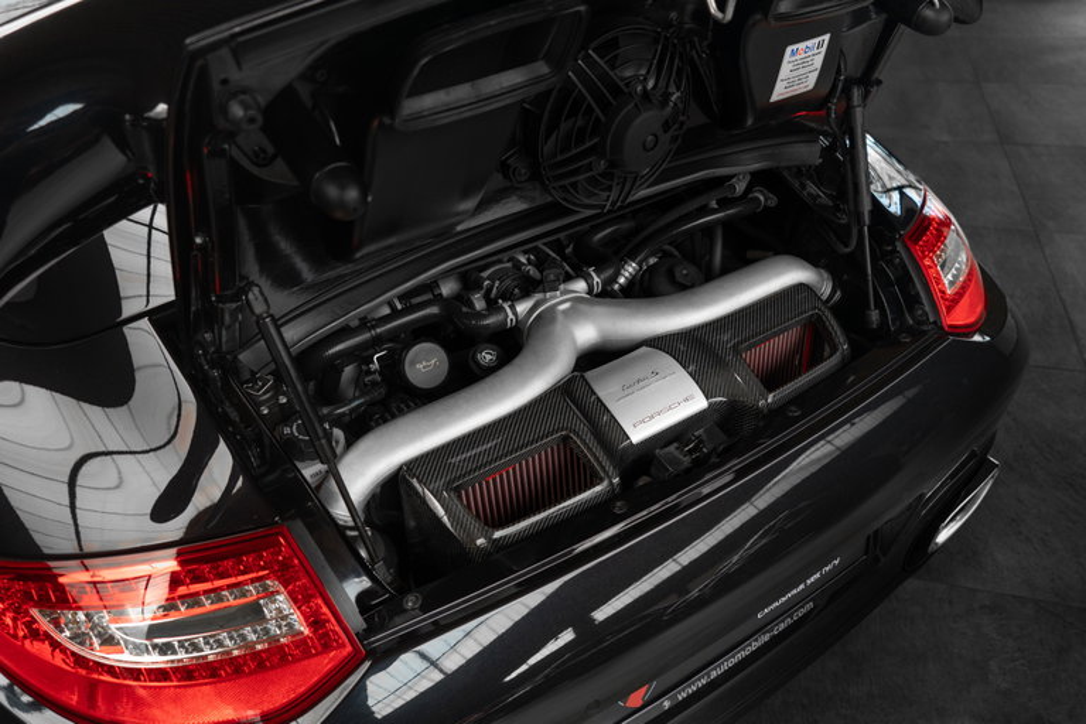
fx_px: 845
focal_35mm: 28
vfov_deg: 46.4
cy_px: 362
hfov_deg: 65.5
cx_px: 543
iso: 500
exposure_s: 1/40
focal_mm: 28
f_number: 4
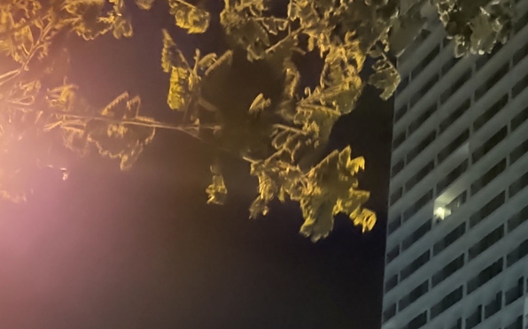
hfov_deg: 22.3
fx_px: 1280
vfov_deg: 14.1
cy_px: 417
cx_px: 548
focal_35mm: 89
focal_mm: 4.71
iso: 494
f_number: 1.7
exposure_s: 1/33
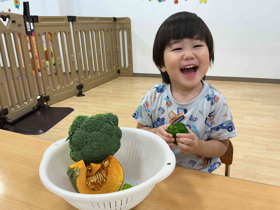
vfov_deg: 48.2
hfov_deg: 61.7
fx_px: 235
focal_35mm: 29
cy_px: 105
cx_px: 140
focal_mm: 3
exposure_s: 1/60
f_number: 1.8
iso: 40
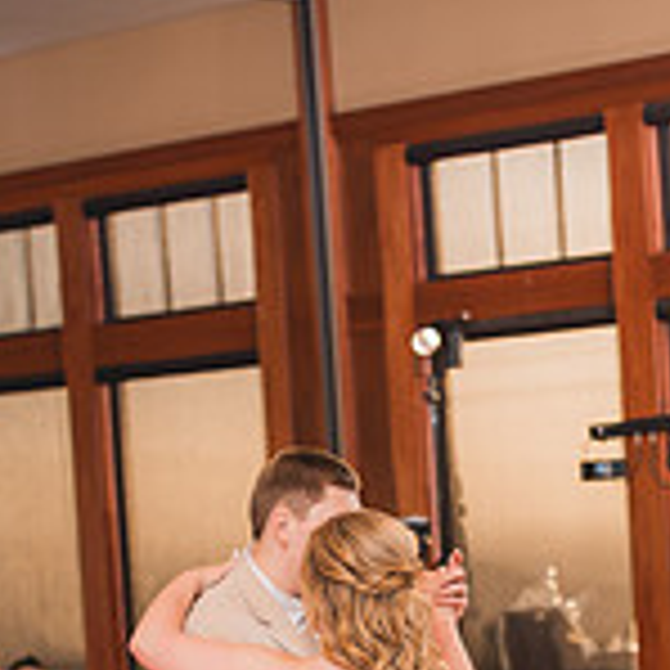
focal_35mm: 128
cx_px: 418
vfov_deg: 13.4
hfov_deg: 13.6
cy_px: 719
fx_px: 2803
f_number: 1.8
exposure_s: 1/250
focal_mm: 50
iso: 125
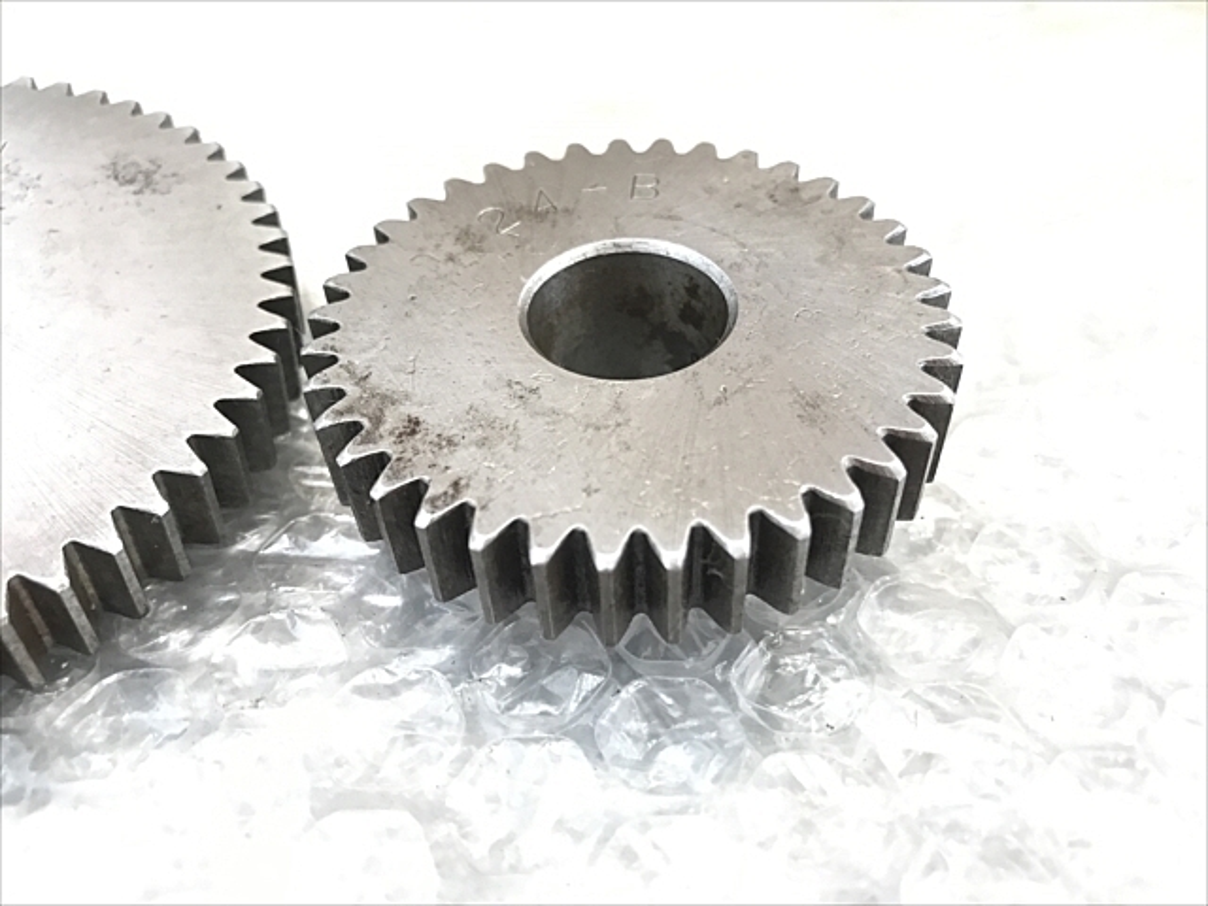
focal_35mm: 28
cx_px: 604
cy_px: 453
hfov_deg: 63.4
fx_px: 977
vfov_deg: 49.7
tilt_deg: -47.0
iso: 40
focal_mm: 3.99
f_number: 1.8
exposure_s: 1/15
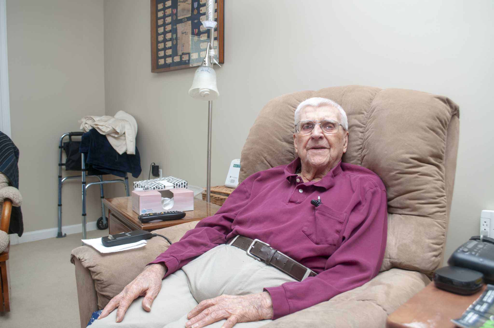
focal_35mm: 30
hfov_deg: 62.0
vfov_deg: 43.5
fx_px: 411
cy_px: 164
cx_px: 247
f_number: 5.6
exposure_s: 1/160
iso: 320
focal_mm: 20
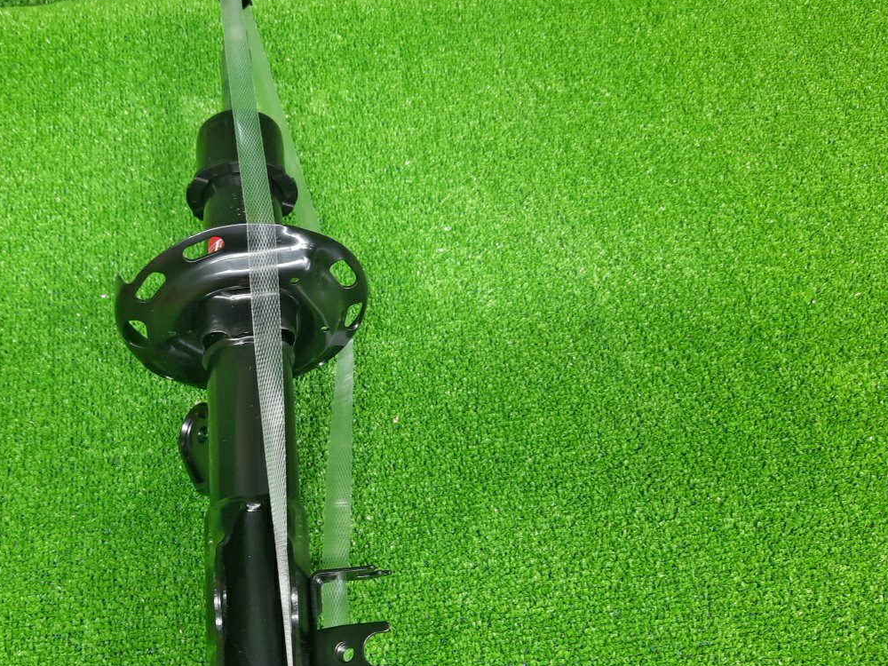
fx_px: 924
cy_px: 388
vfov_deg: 39.5
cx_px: 267
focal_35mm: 36
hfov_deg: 50.0
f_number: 2
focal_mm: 4.6
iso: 161
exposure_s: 1/50
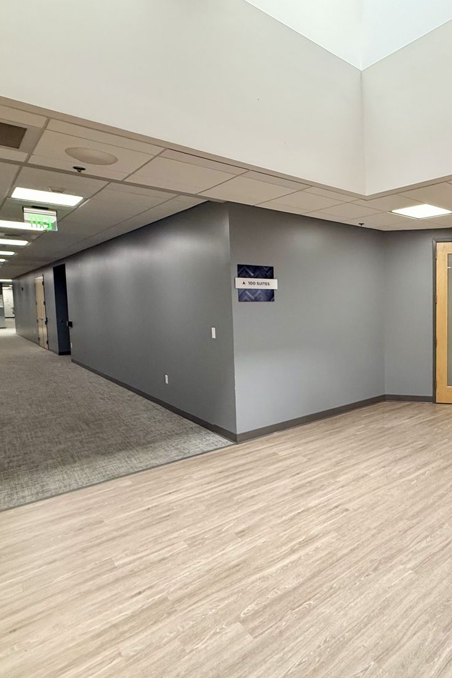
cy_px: 328
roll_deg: +0.1
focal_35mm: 21
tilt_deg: -3.8
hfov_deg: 52.7
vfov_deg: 81.2
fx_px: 395
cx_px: 403
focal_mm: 2.22
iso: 320
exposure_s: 1/120
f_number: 2.2
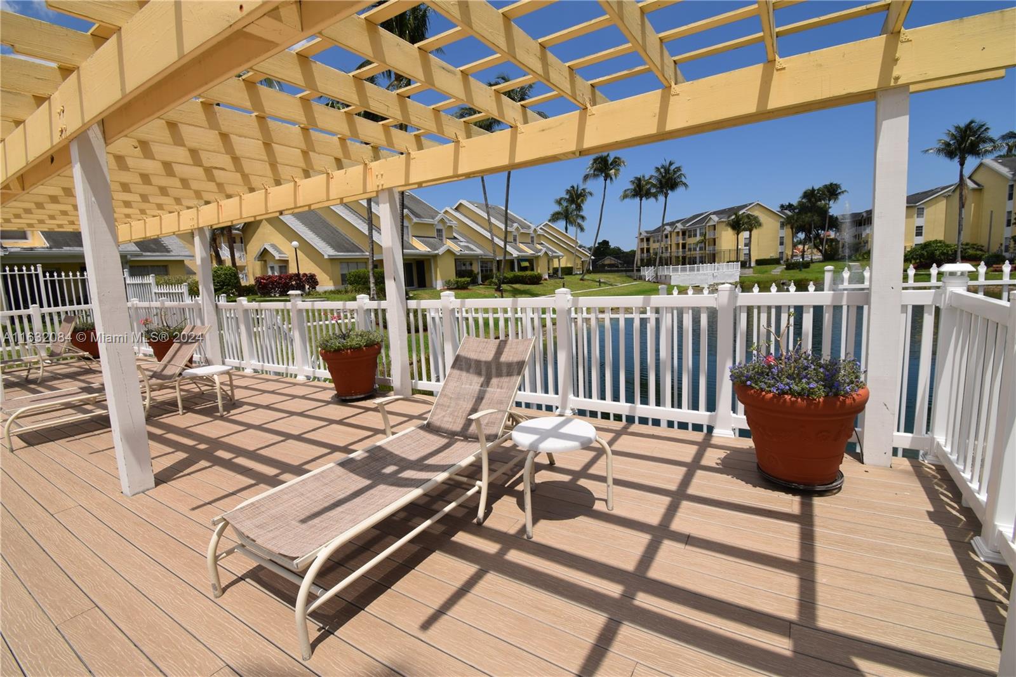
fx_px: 423
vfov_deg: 77.3
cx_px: 508
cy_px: 338
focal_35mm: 15
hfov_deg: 100.4
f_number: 13
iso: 100
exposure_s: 1/200
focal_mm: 10
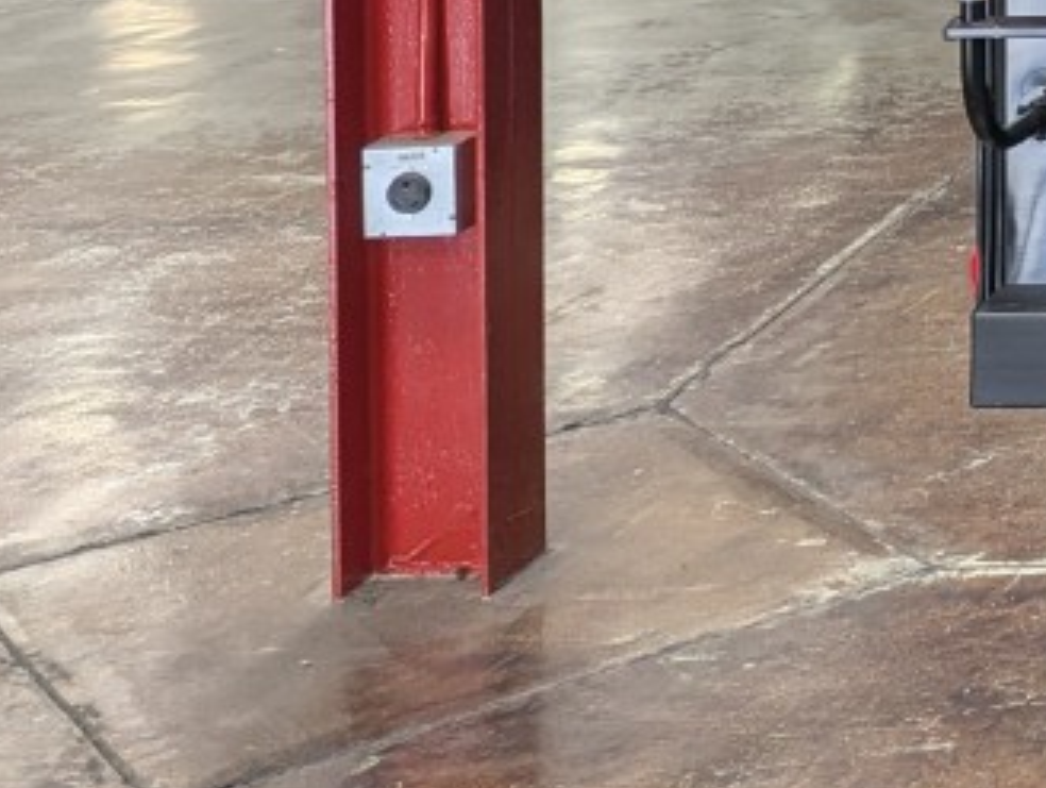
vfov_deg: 13.3
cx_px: 2145
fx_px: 3087
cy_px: -555
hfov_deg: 15.2
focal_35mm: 102
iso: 38
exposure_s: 1/79.9
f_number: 1.85
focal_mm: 6.81
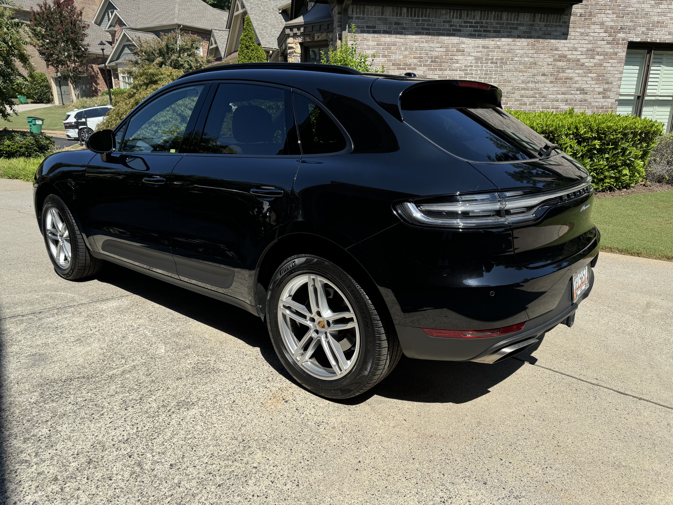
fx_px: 467
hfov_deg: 71.6
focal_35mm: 24
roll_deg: -0.2
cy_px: 252
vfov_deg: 56.8
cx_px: 336
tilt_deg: -17.5
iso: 80
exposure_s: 1/3802
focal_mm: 6.76
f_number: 1.78
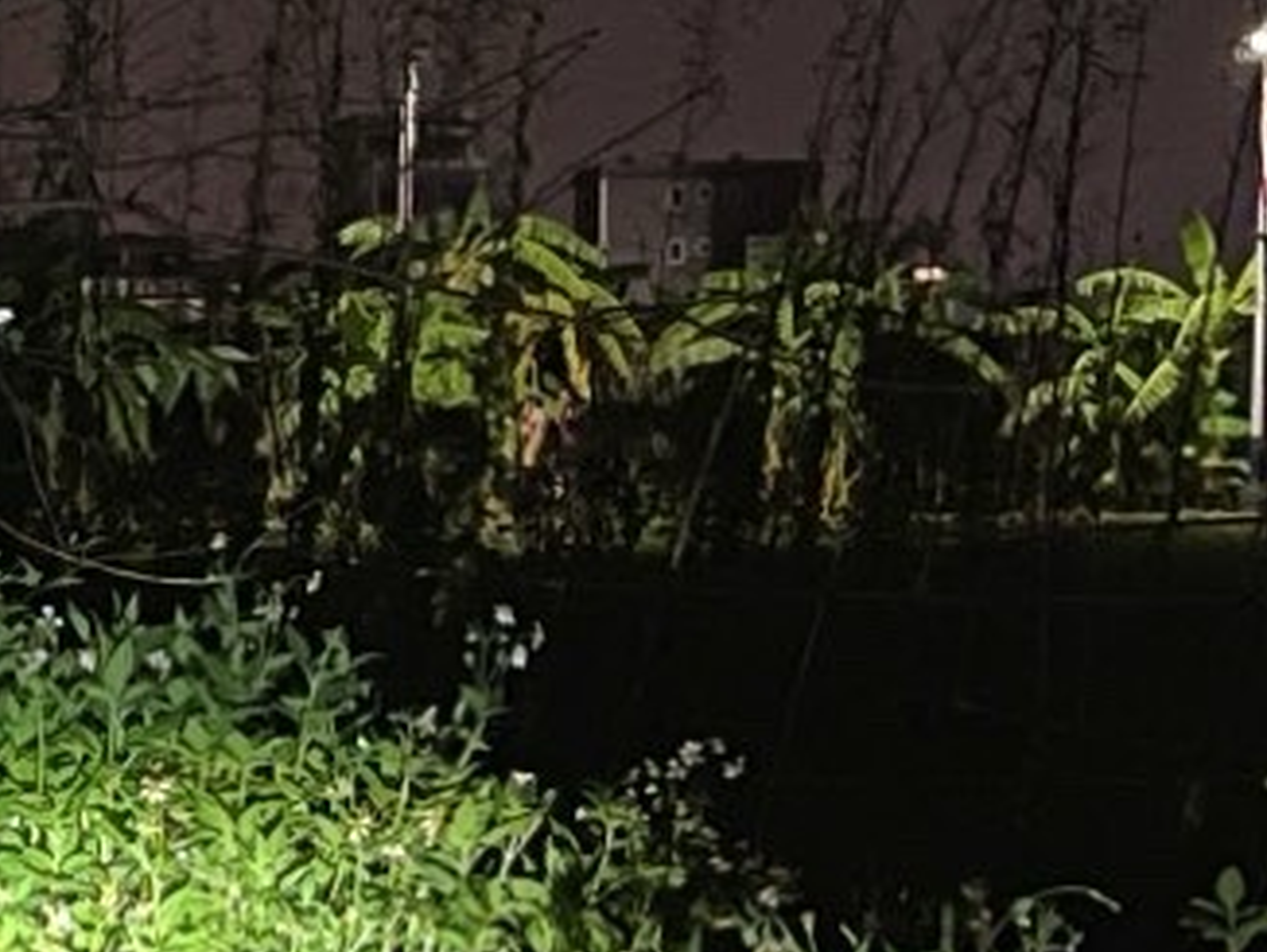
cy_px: 2044
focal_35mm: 157
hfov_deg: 12.5
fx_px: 5751
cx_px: 89
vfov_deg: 8.8
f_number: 1.6
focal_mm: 5.1
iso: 640
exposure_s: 1/13
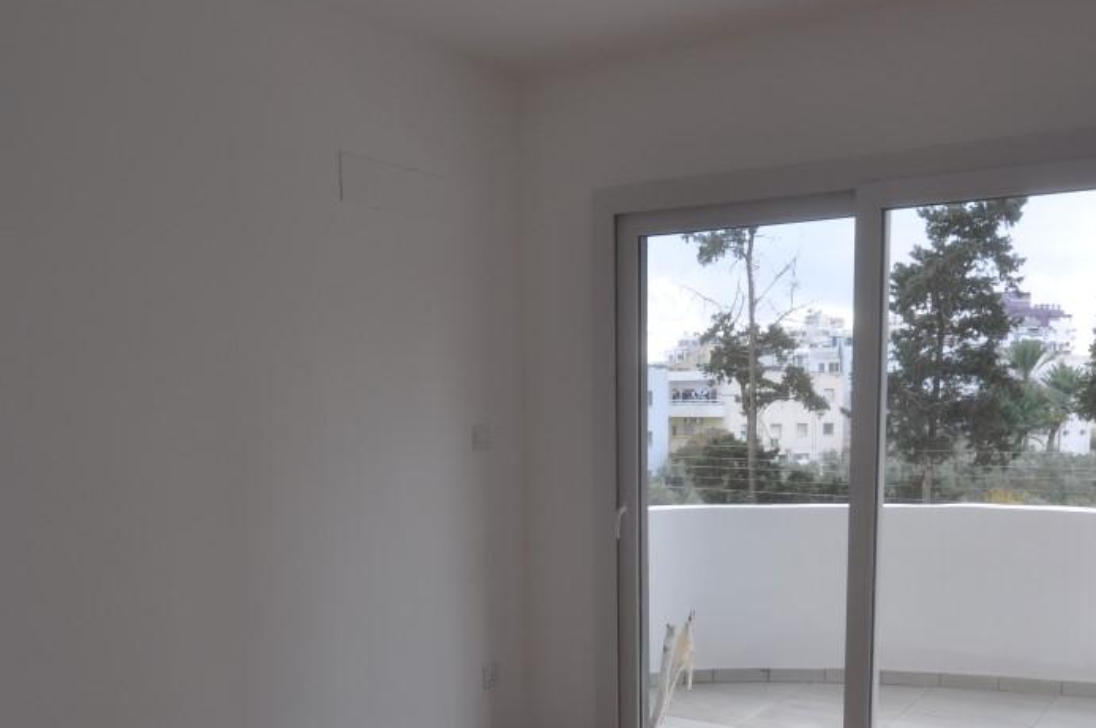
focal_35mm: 35
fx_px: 1064
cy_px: 540
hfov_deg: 54.0
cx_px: 674
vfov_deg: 36.9
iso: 200
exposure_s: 1/125
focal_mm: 14
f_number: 5.6
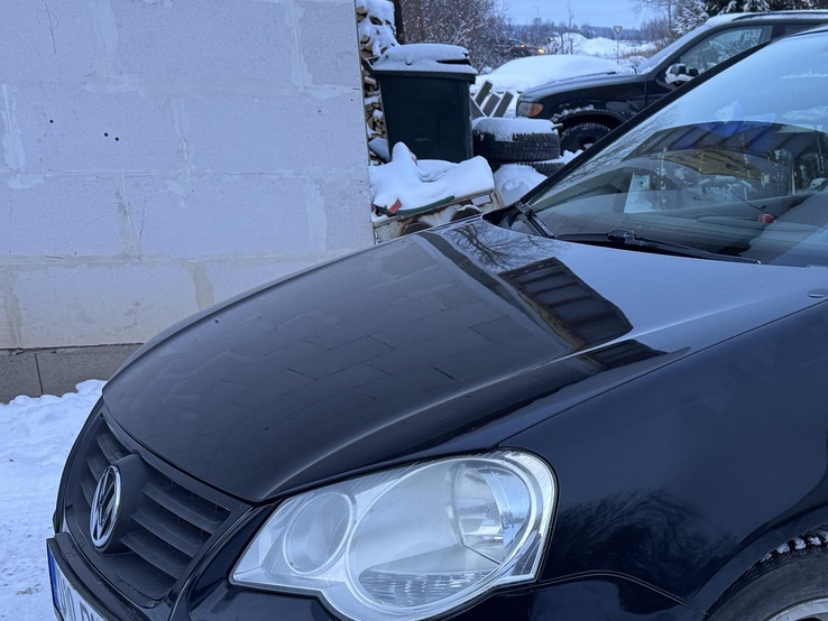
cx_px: 868
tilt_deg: -17.8
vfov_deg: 27.7
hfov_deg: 33.1
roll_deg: -1.9
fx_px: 1244
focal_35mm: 52
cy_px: 463
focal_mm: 6.76
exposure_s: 1/121
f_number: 1.78
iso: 160
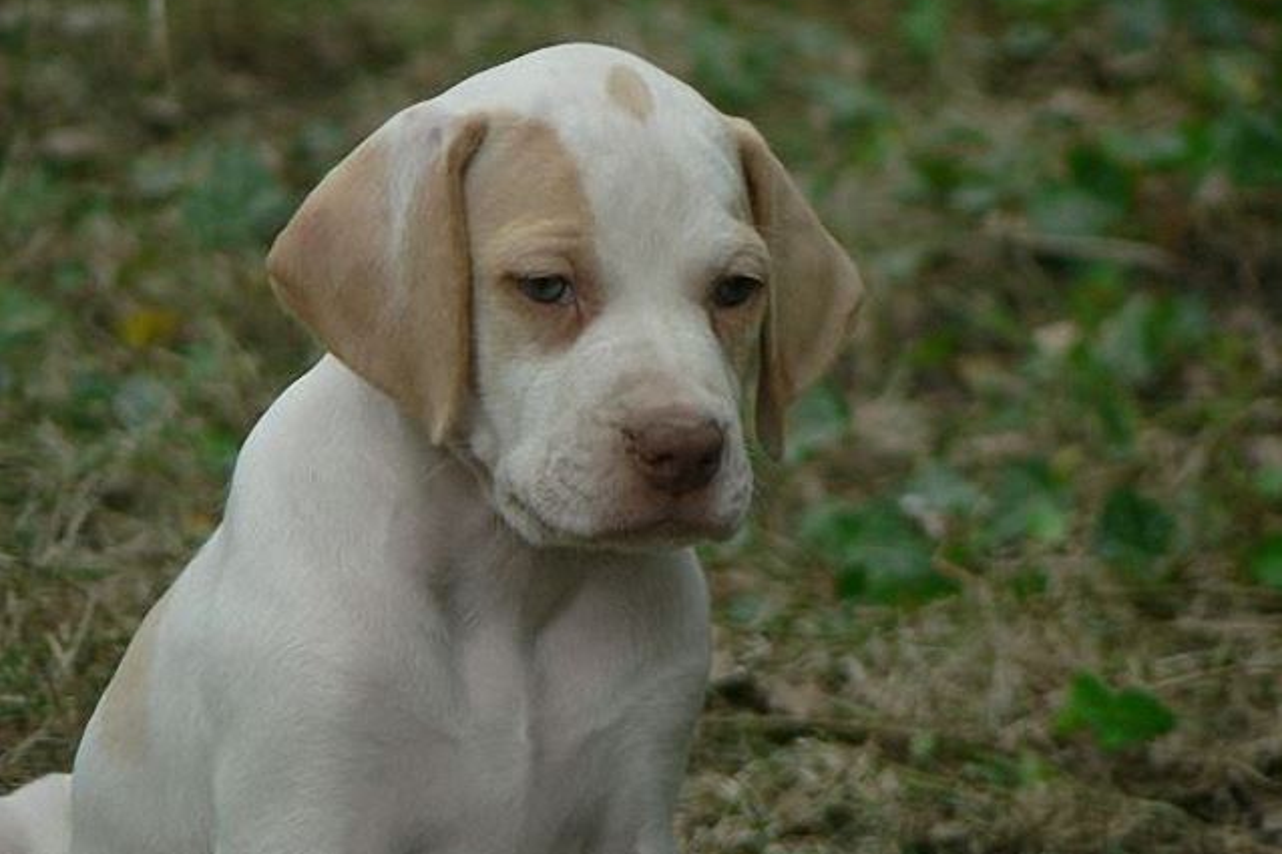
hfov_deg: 4.6
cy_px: 450
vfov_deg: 3.0
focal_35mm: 451
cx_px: 641
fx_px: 16055
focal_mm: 72
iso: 80
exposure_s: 1/200
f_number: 3.3
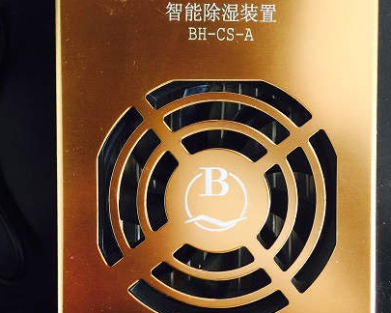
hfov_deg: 33.0
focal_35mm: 57
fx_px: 660
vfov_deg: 26.6
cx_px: 175
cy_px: 117
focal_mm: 4.15
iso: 64
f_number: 2.2
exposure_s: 1/15
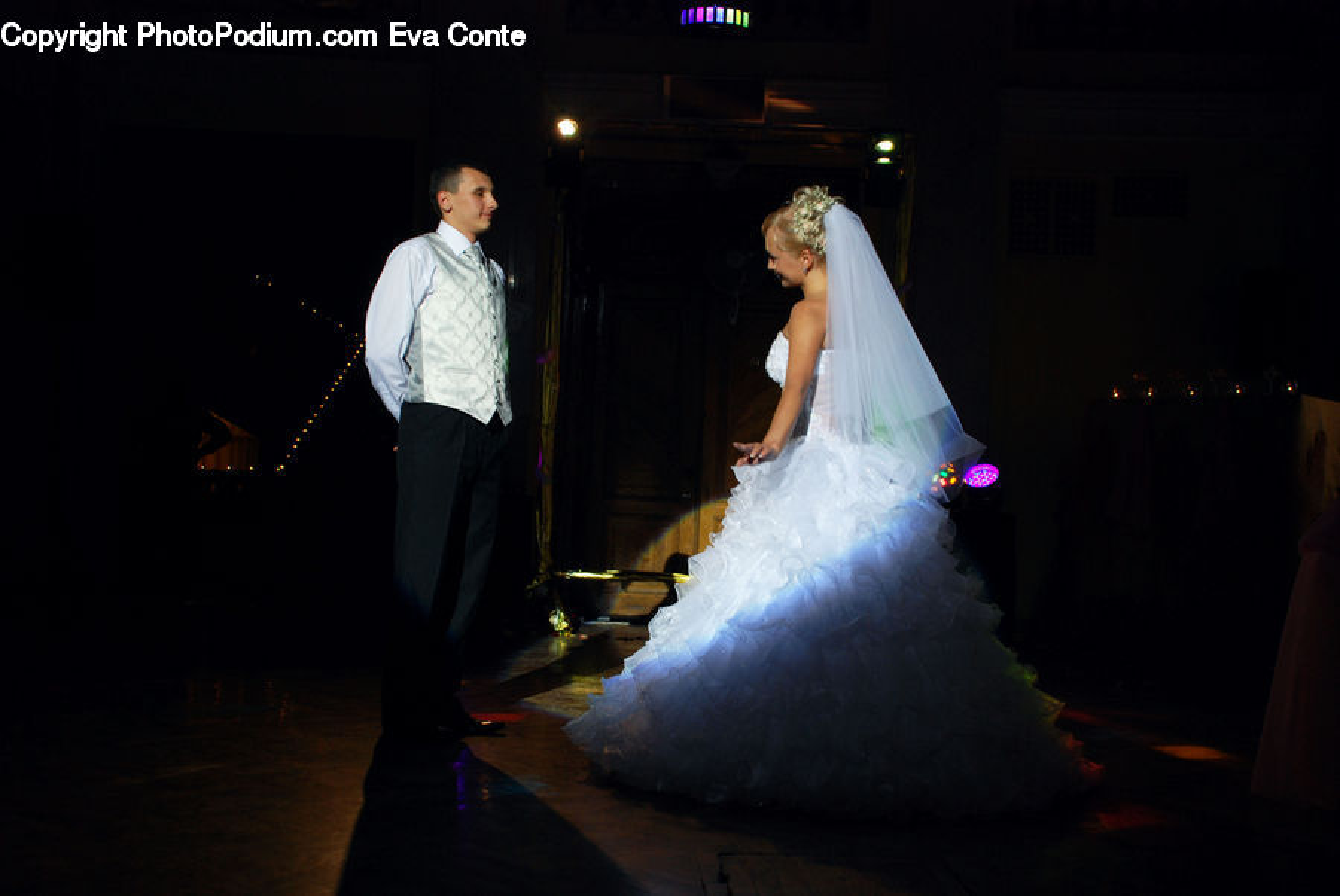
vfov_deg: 34.3
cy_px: 448
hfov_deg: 49.5
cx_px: 670
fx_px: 1453
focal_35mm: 39
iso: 250
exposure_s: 1/60
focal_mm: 26
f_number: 4
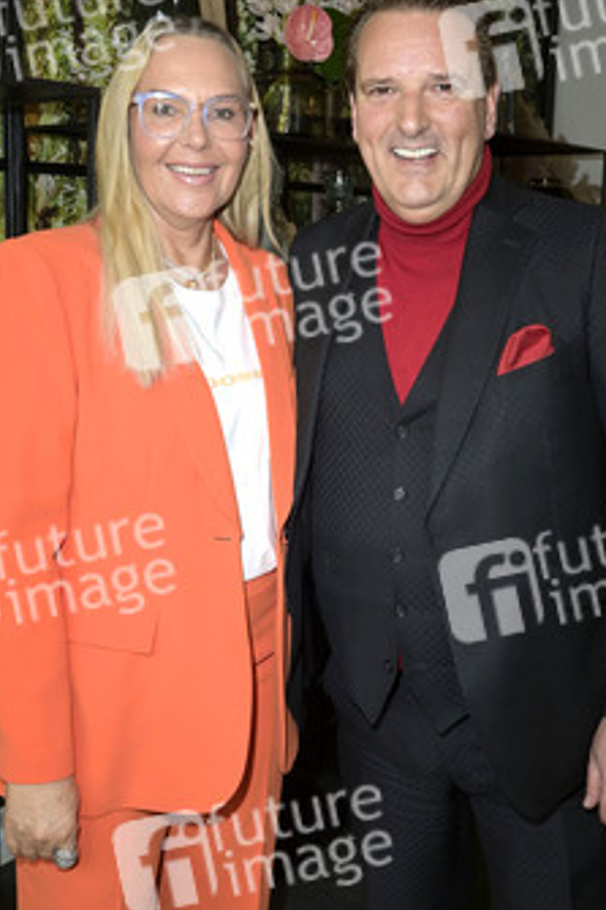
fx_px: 935
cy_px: 443
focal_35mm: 37
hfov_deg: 35.9
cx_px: 332
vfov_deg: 51.9
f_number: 5.6
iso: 800
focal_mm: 31
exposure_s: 1/160
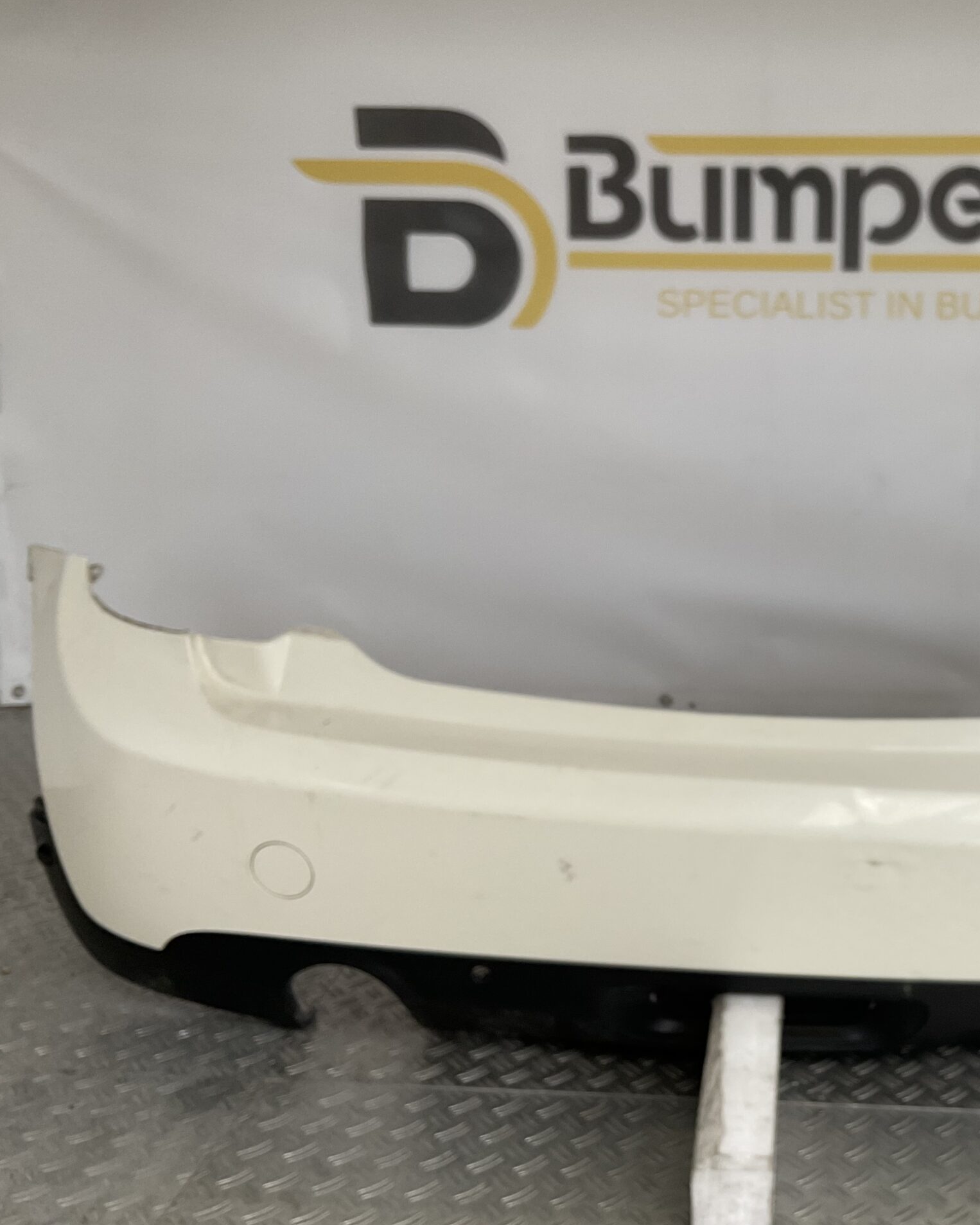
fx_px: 1377
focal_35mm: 38
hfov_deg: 37.6
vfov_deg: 47.9
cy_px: 610
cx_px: 796
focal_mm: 3
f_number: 1.8
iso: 40
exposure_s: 1/60
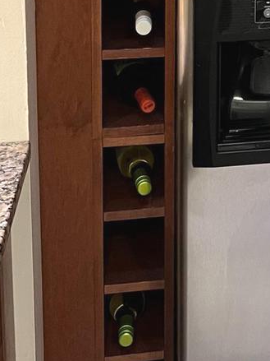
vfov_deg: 19.7
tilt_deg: -9.7
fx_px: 947
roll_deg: -1.6
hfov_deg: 15.6
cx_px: 334
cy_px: -117
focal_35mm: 91
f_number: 1.5
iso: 400
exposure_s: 1/40
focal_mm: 5.7
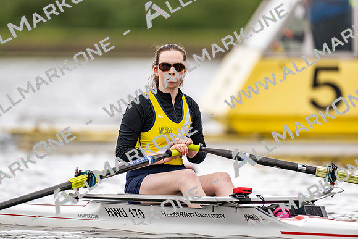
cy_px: 120
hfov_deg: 3.4
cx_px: 179
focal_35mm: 600
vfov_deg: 2.3
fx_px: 5968
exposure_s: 1/2500
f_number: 4
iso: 720
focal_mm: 600
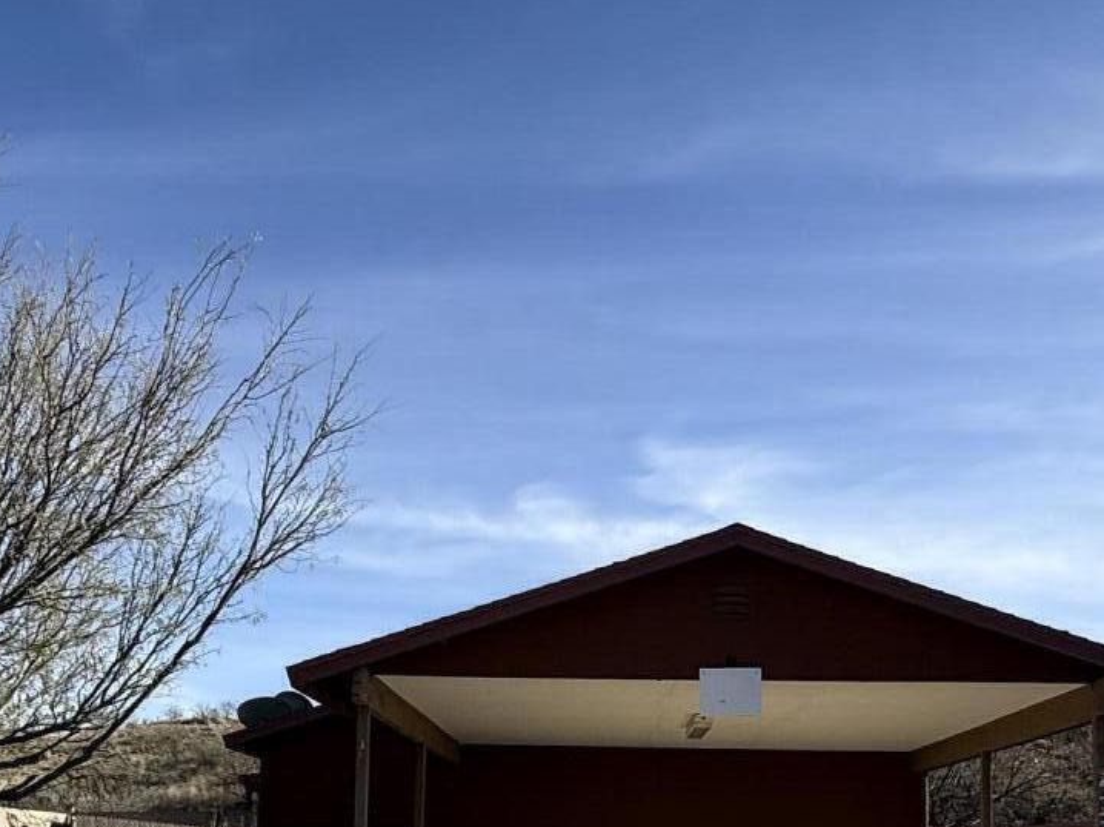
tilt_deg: +7.5
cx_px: 540
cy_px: 749
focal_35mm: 39
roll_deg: -2.1
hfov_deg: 47.9
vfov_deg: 34.7
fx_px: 1243
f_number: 2.2
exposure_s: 1/1613
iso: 50
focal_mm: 2.22
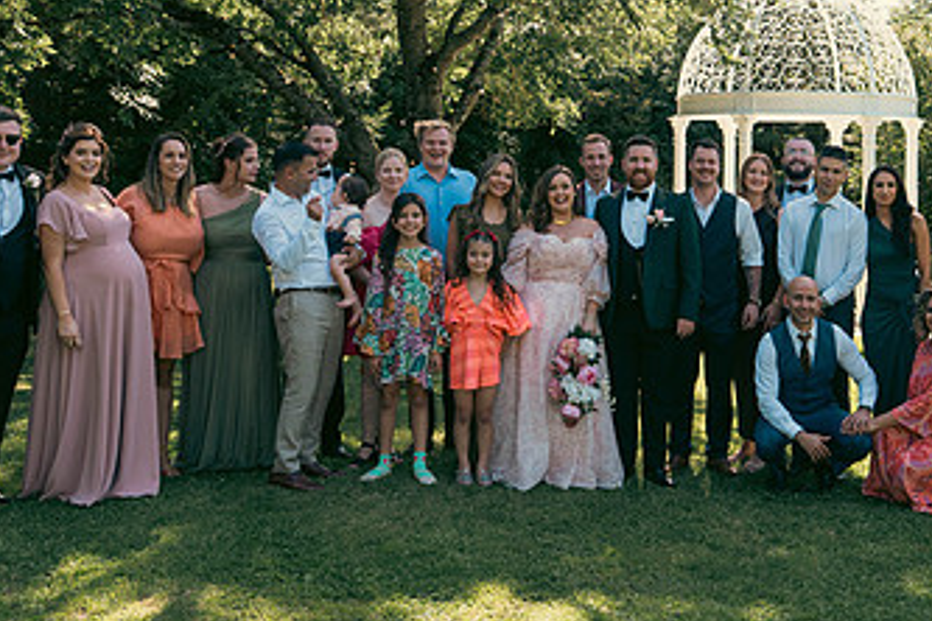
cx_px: 621
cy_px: 180
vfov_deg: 24.9
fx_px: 1398
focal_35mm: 54
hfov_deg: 36.5
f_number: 6.3
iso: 400
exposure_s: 1/400
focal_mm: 31
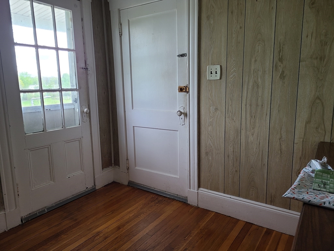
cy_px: 126
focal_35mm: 26
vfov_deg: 53.1
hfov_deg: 67.3
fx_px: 251
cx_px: 167
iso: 64
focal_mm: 5.4
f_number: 1.8
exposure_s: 1/60
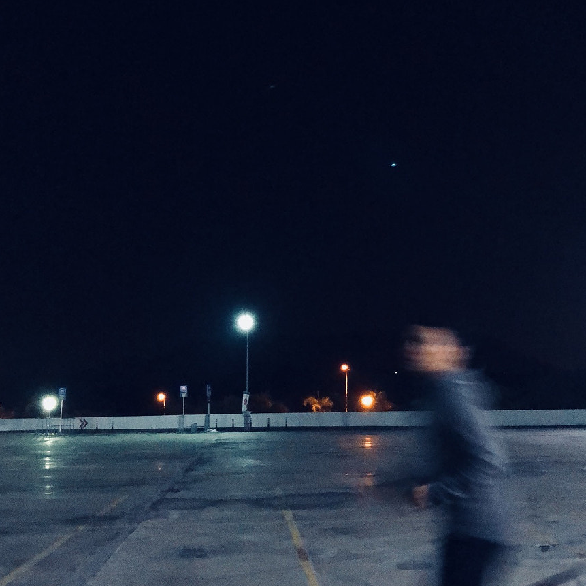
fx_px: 881
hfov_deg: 36.8
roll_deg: +0.9
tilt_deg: +11.3
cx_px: 323
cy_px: 250
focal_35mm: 46
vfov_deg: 36.7
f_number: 1.8
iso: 640
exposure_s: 1/20
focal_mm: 4
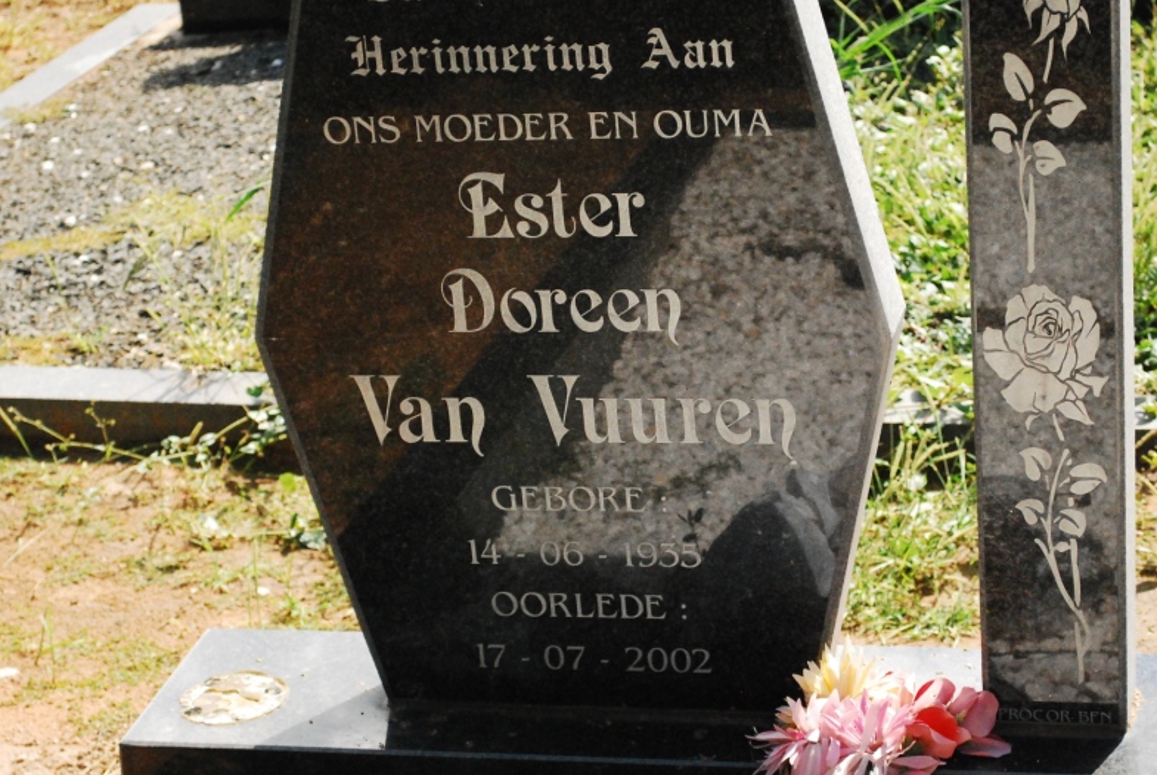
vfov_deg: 14.6
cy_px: 399
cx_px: 618
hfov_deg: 21.6
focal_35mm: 94
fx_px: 3025
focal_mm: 48
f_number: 5.6
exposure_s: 1/2000
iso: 1600
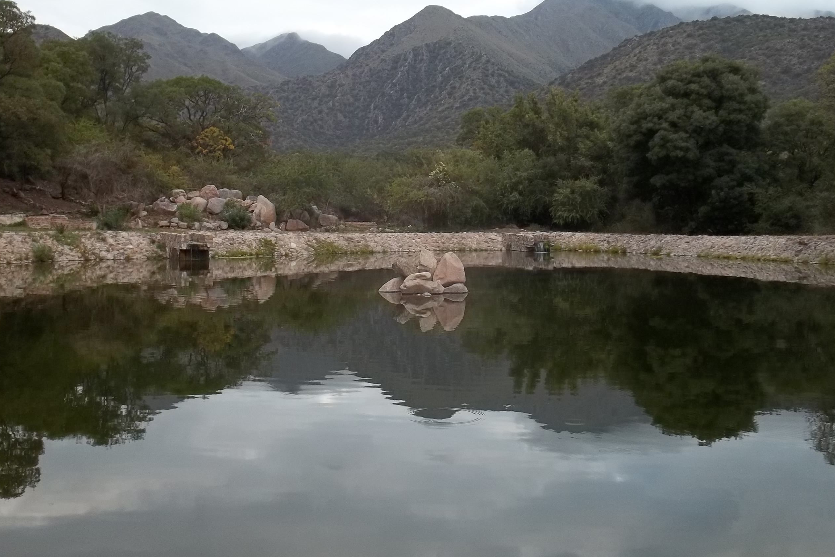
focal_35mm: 39
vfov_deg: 34.1
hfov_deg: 49.5
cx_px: 407
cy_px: 233
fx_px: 905
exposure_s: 1/125
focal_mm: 5.9
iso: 64
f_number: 3.3
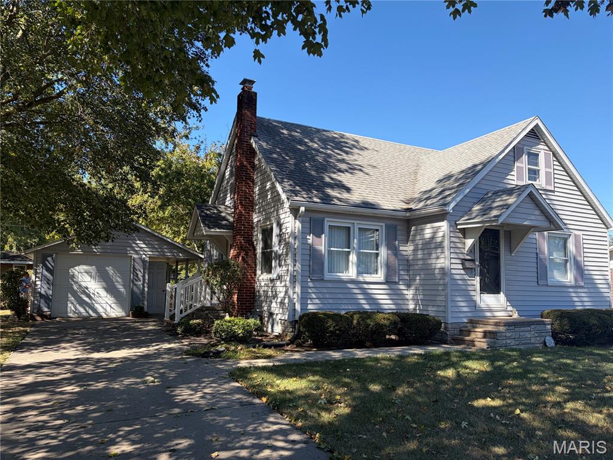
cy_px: 230
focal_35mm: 26
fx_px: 460
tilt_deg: +7.3
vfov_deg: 53.1
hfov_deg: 67.3
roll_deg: +0.2
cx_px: 306
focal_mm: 5.96
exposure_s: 1/1550
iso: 50
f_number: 1.6
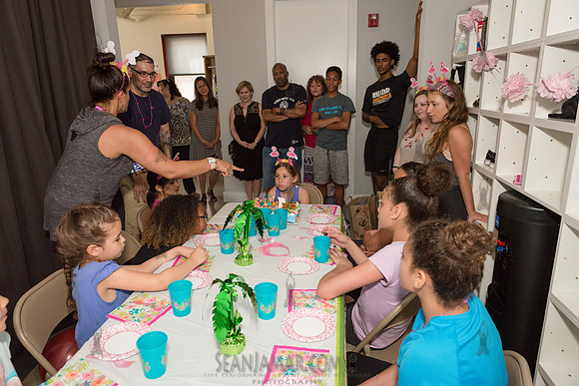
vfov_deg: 53.2
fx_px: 386
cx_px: 290
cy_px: 193
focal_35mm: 24
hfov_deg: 73.7
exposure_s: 1/640
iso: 1600
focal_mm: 24
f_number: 4.5
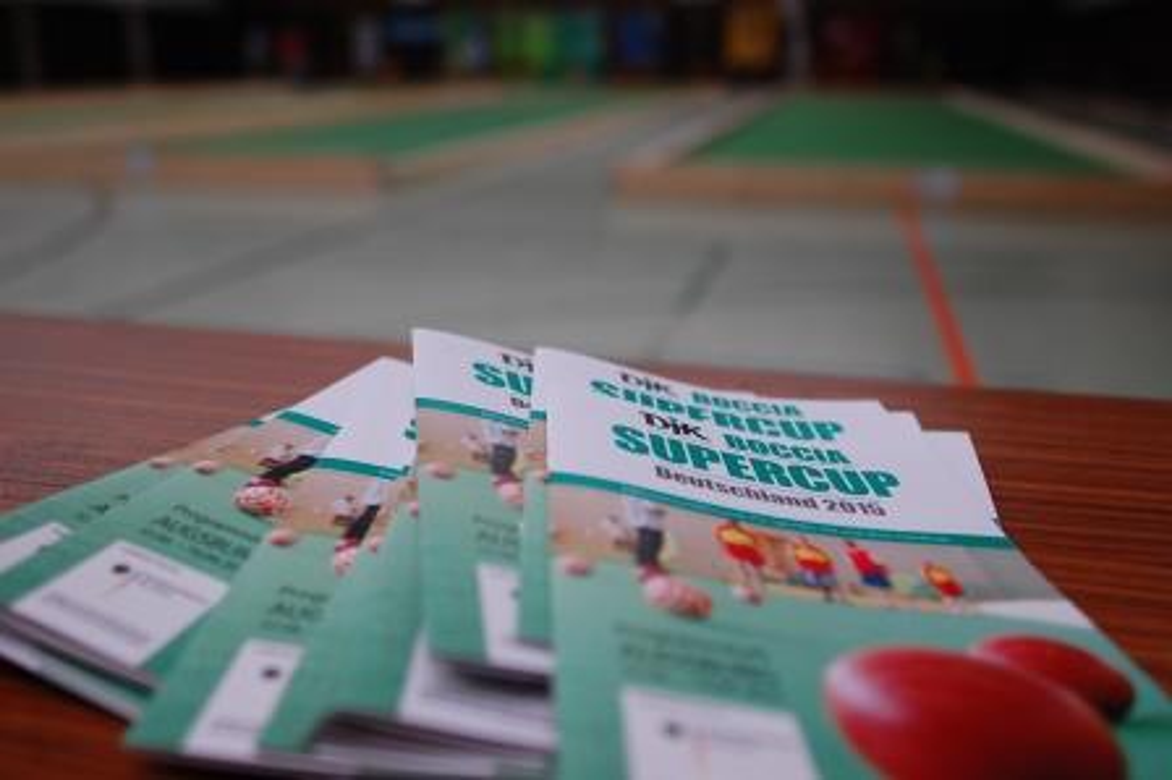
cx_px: 586
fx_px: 976
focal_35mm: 30
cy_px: 390
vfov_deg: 43.5
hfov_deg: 62.0
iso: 200
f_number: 1.8
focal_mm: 20
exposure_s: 1/500
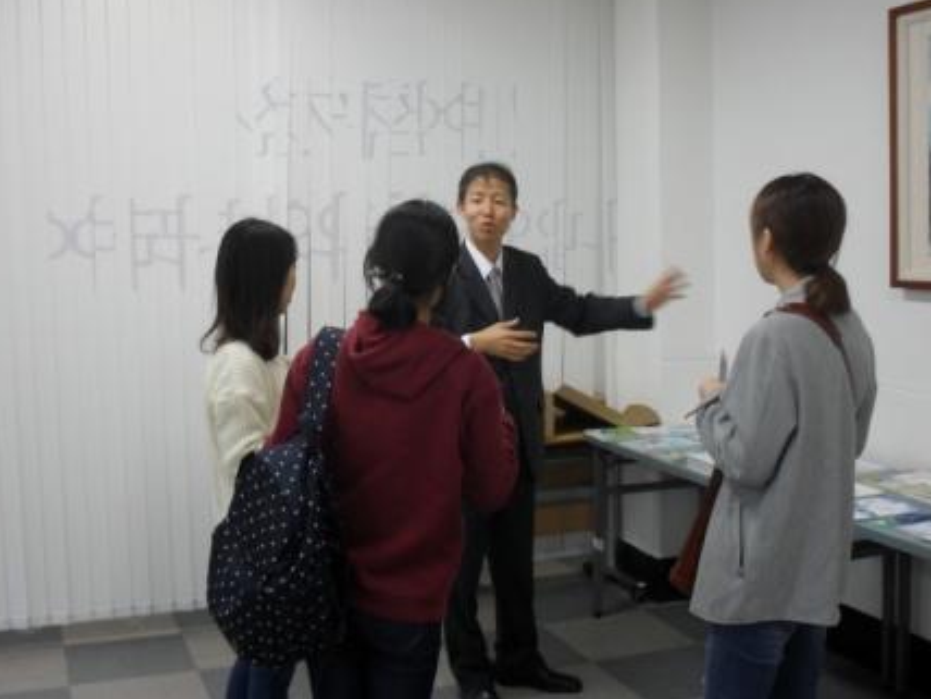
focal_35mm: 44
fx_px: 1183
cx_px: 461
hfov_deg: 42.9
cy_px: 338
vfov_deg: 32.9
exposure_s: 1/15
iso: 200
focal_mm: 7.5
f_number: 3.6
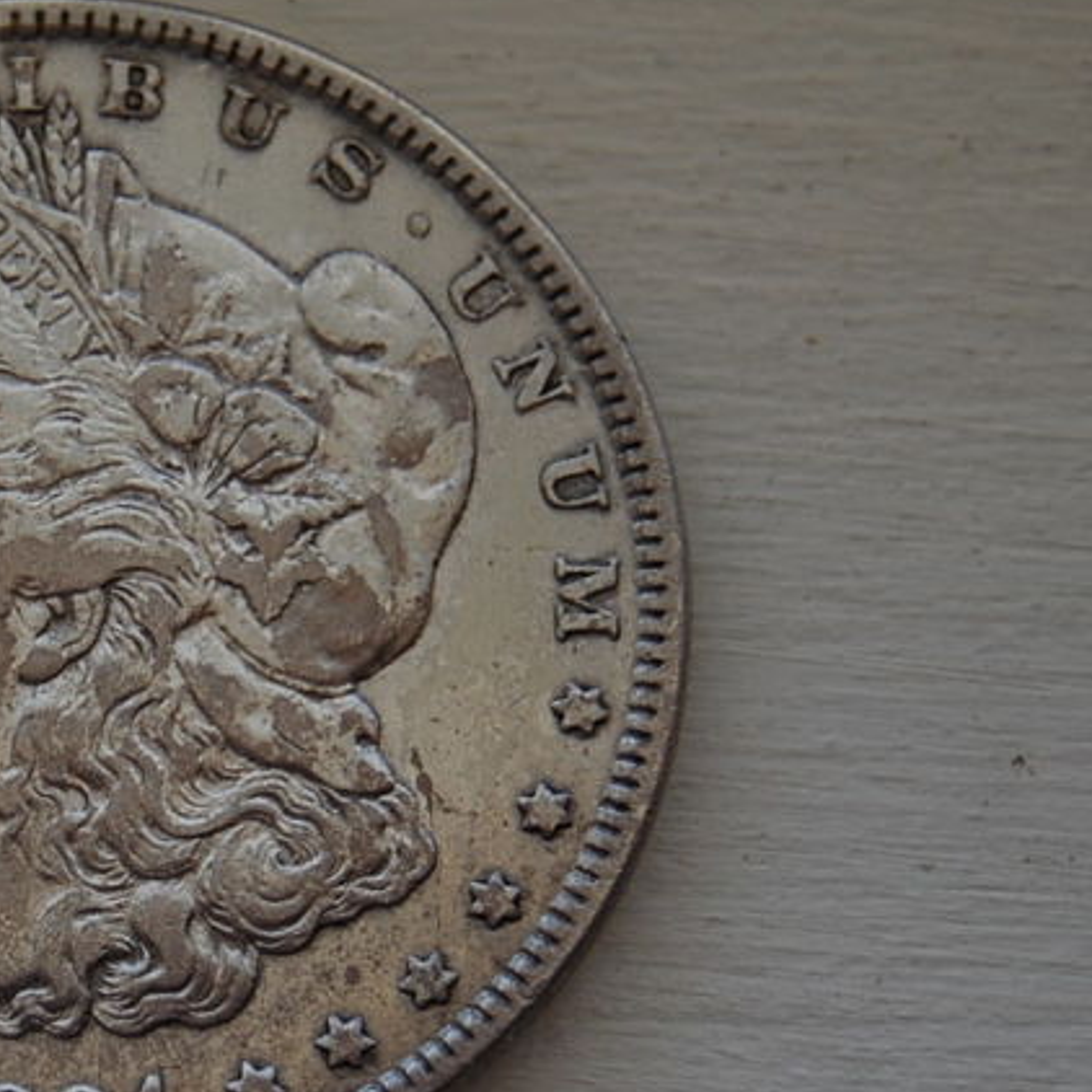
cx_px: 67
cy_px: 677
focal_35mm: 151
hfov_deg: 11.5
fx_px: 5389
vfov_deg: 11.6
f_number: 5.6
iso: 400
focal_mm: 50
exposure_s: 1/100
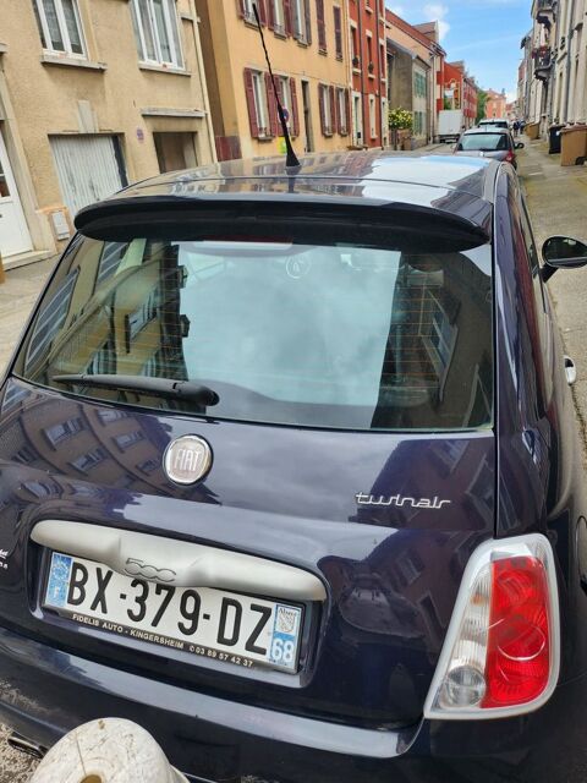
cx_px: 294
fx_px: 543
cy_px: 392
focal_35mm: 24
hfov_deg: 56.8
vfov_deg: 71.6
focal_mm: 5
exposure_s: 1/742
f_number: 1.8
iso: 50
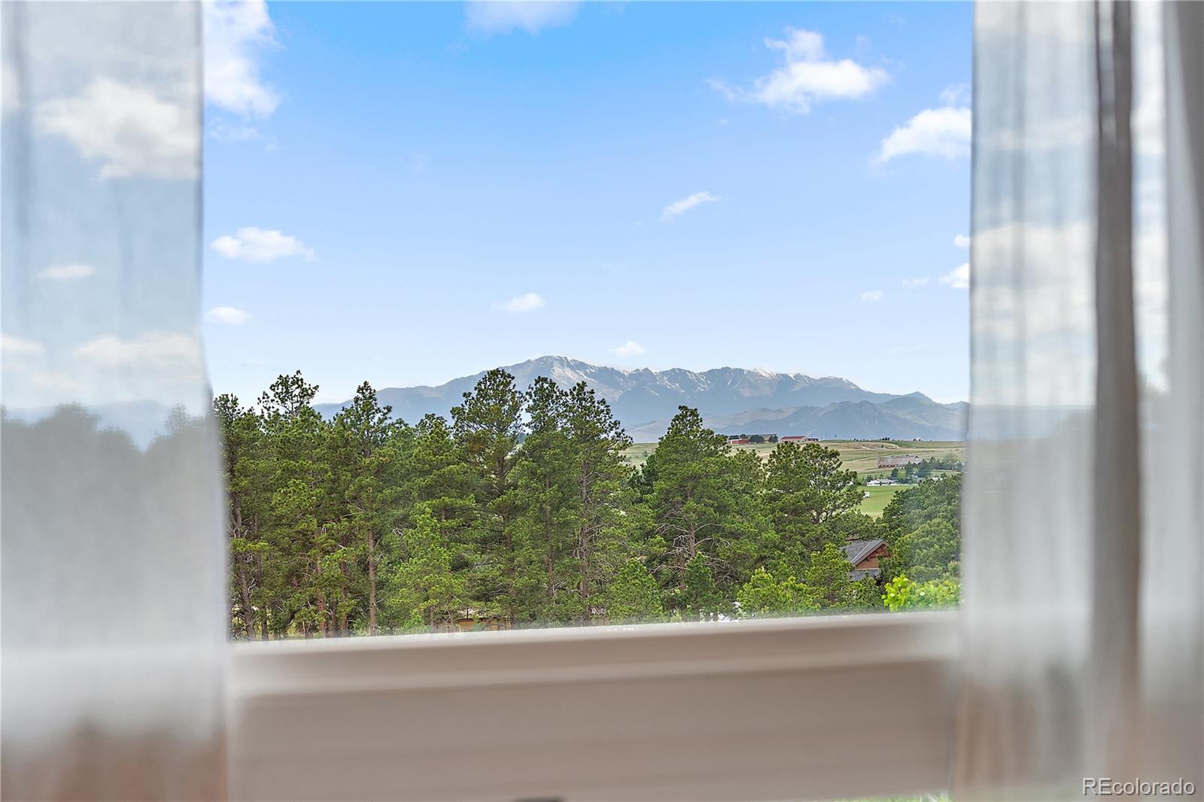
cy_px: 401
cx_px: 602
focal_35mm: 64
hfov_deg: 31.4
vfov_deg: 21.2
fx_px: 2140
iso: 100
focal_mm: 43
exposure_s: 1/100
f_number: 2.8
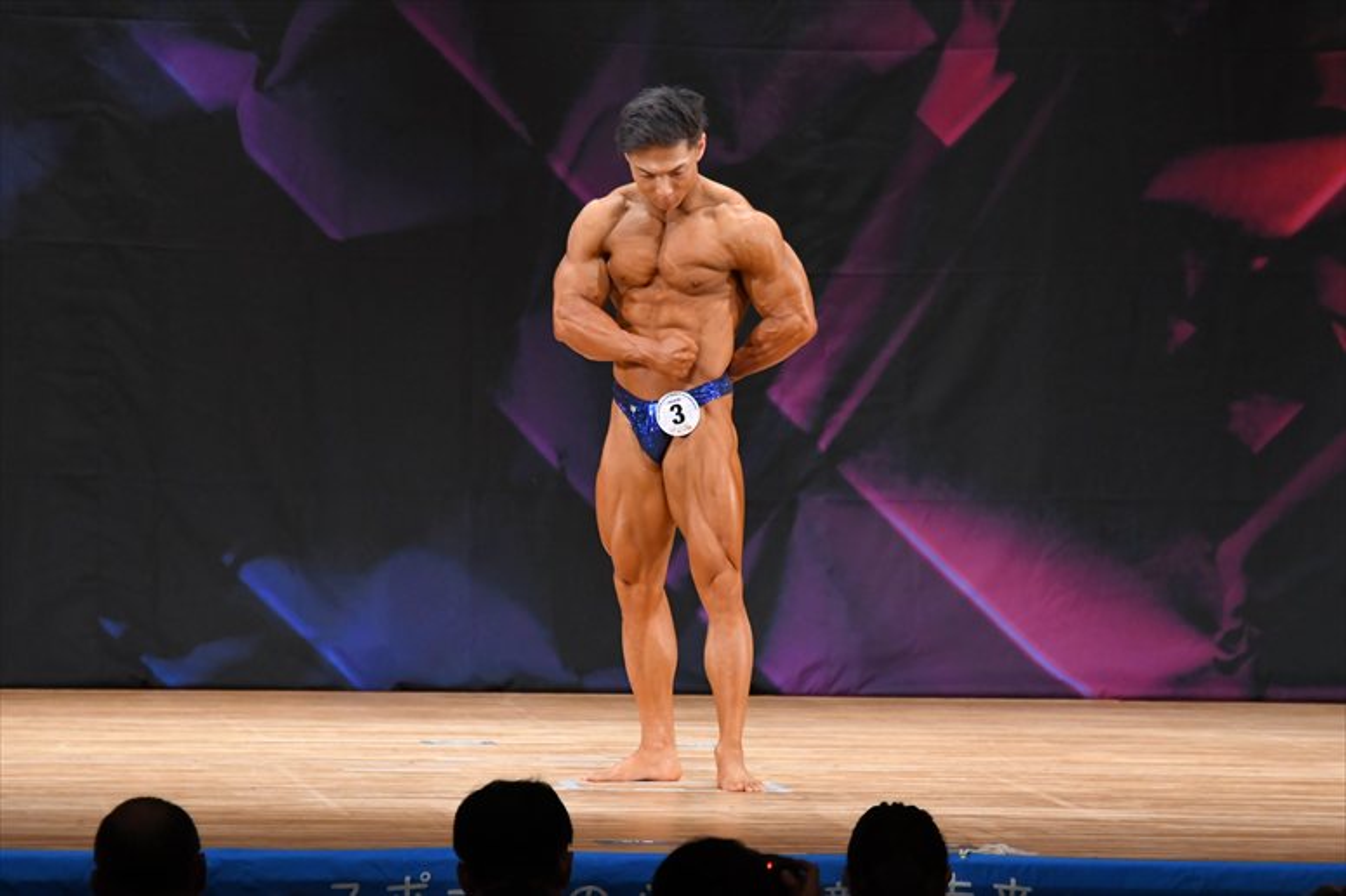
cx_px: 673
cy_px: 448
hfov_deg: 7.6
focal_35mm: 270
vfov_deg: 5.1
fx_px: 10090
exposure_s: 1/400
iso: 3200
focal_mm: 180
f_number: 5.6
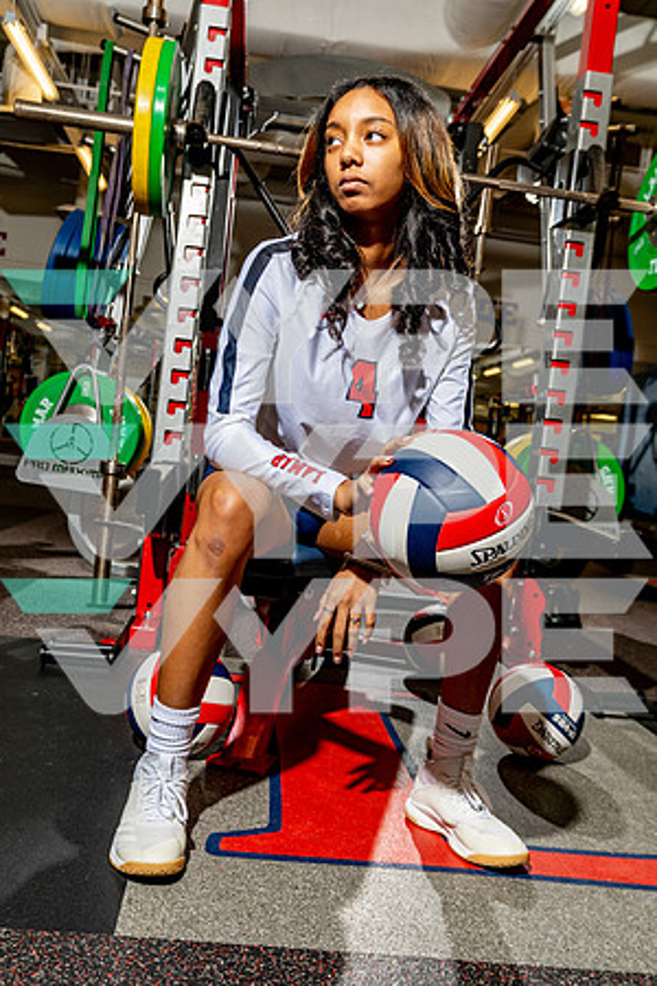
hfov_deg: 38.9
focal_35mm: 34
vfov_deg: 55.8
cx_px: 328
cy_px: 493
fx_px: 931
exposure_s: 1/250
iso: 250
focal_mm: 34
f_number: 5.6
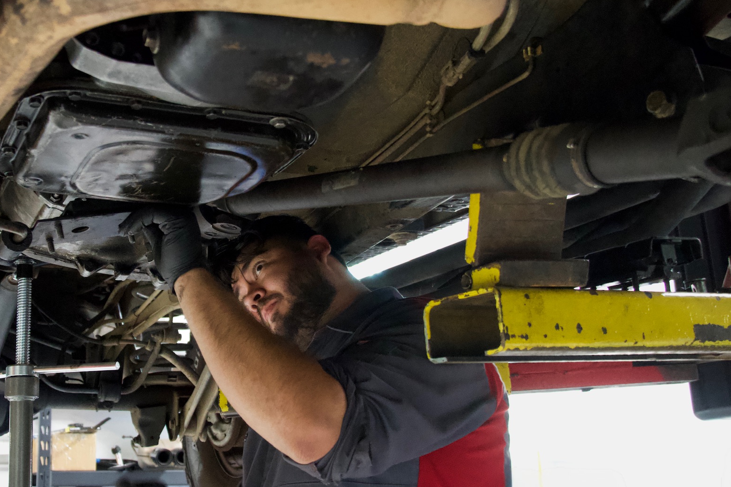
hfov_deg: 41.1
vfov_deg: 28.8
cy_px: 254
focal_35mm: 47
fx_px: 949
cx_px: 198
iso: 6400
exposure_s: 1/125
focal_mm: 21
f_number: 4
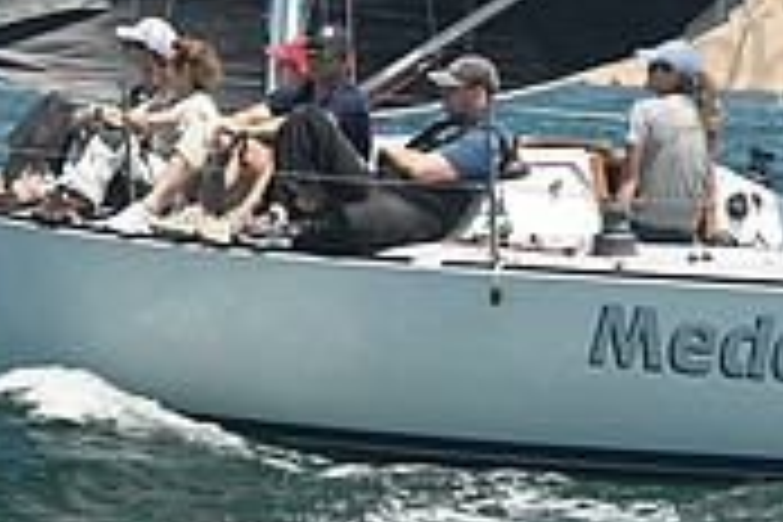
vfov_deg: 5.8
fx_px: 5089
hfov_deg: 8.8
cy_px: -155
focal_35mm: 234
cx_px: 450
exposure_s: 1/1000
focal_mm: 70
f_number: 6.3
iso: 320
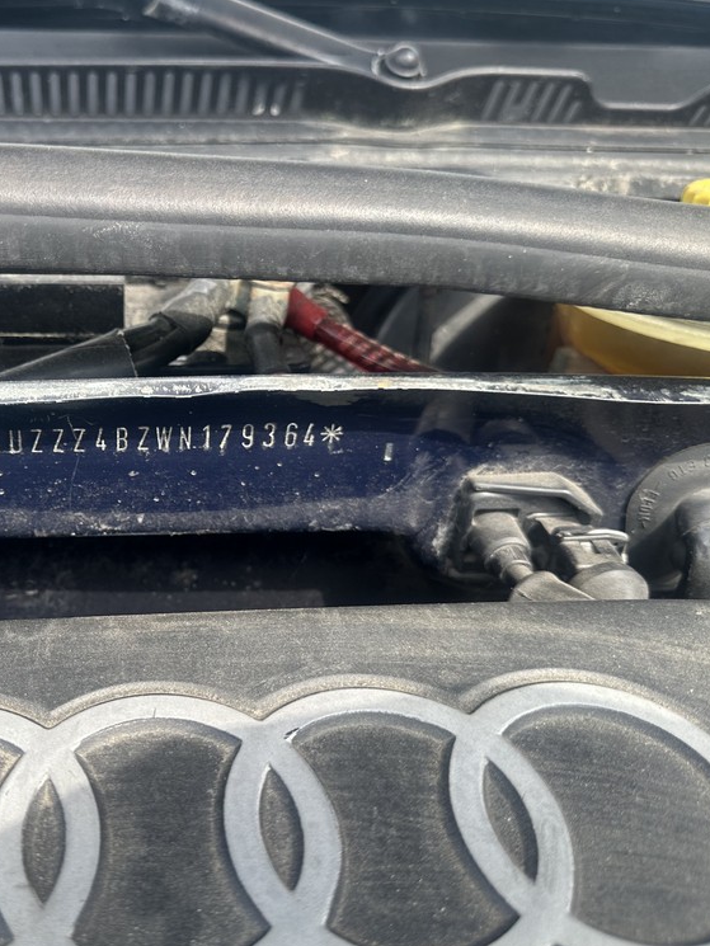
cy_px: 466
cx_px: 155
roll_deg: +0.7
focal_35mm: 33
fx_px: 902
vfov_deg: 55.3
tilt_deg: -30.4
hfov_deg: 41.3
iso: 80
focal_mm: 6.86
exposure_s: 1/331
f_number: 1.78
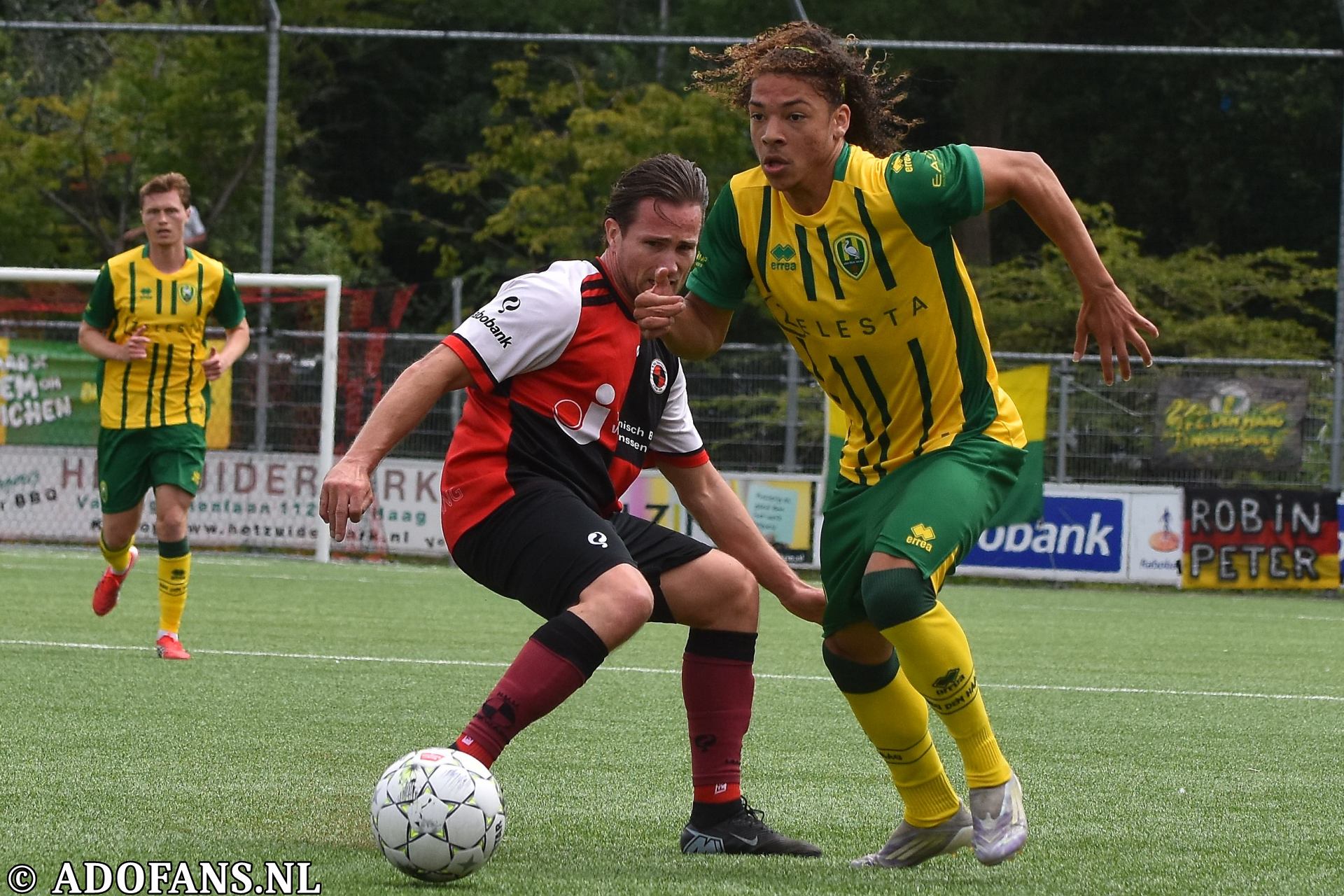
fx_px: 4480
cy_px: 448
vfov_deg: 11.4
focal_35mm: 120
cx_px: 672
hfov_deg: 17.1
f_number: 4.5
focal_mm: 80
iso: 250
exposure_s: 1/1600
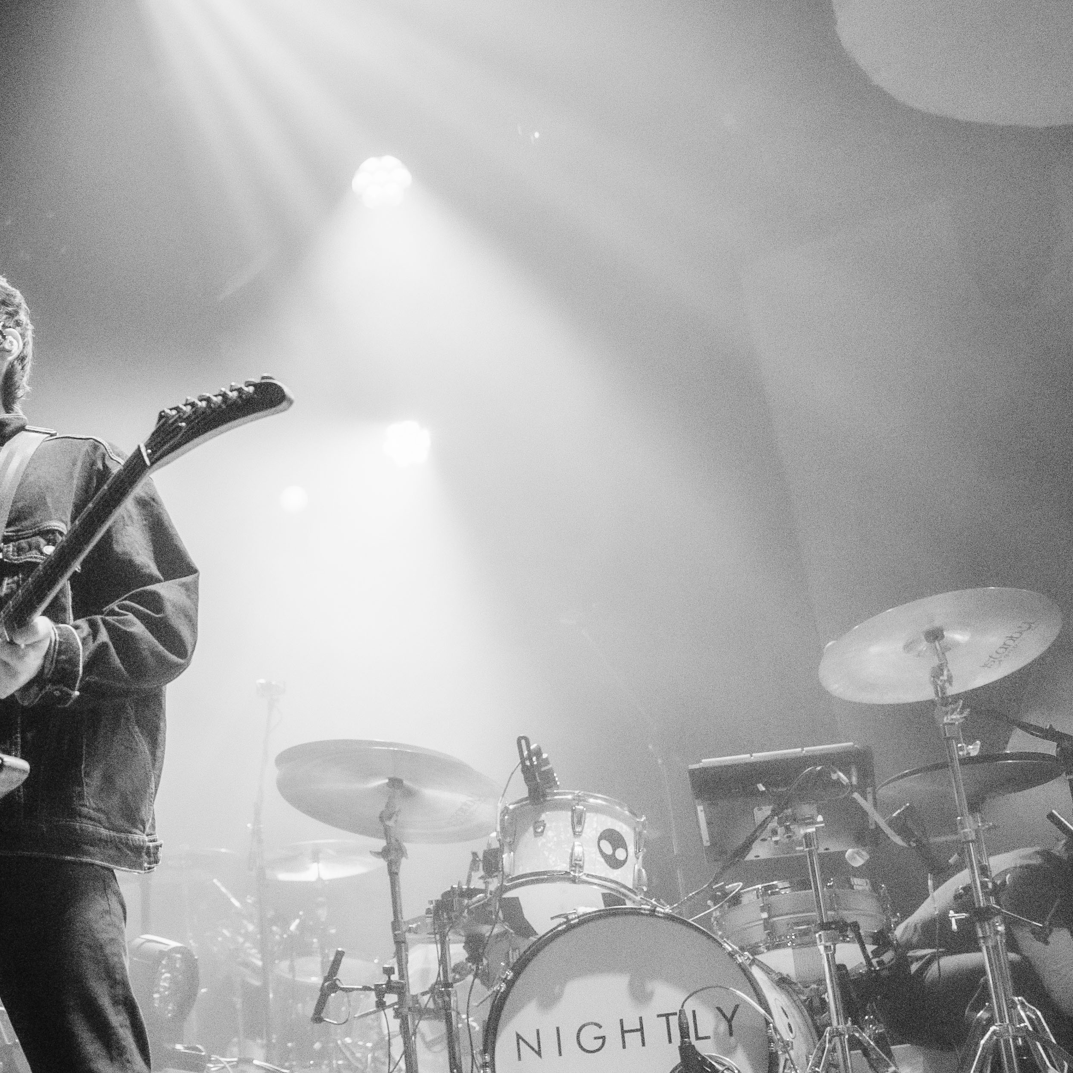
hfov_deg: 27.6
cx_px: -98
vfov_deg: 30.0
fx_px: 1999
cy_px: 588
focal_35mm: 57
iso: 3200
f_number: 2.8
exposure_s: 1/160
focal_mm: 28
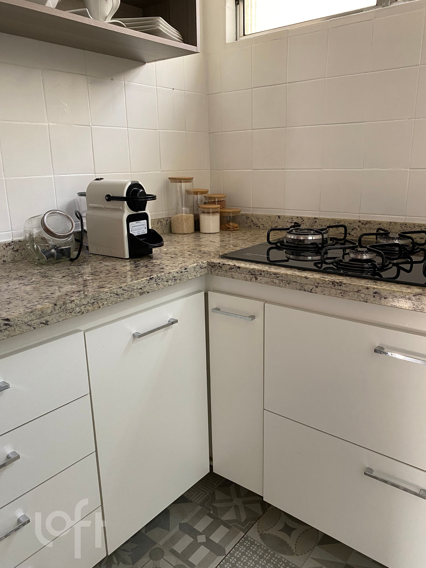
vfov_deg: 67.3
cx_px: 213
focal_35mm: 26
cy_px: 284
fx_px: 427
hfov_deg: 53.1
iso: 160
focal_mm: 4.25
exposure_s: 1/60
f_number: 1.8
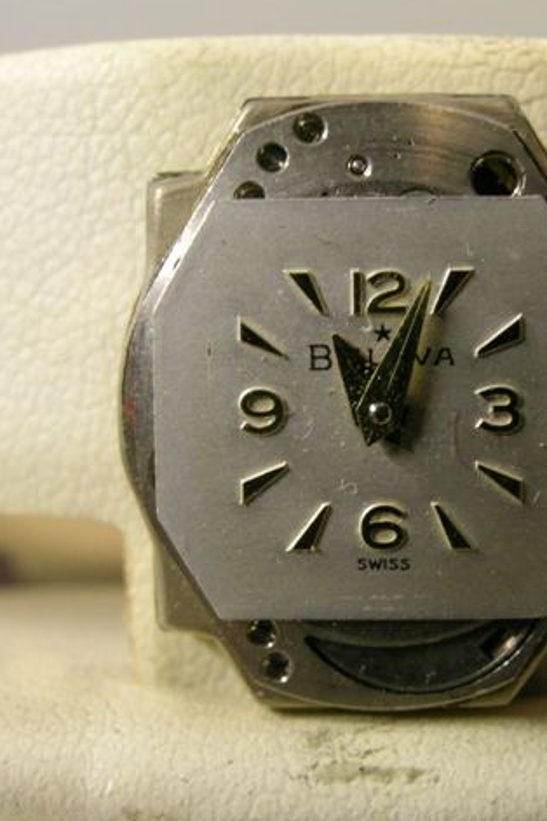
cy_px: 410
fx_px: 1481
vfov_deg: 31.0
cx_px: 345
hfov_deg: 20.9
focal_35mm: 65
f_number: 5.9
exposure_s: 1/4
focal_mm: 9.5
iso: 104
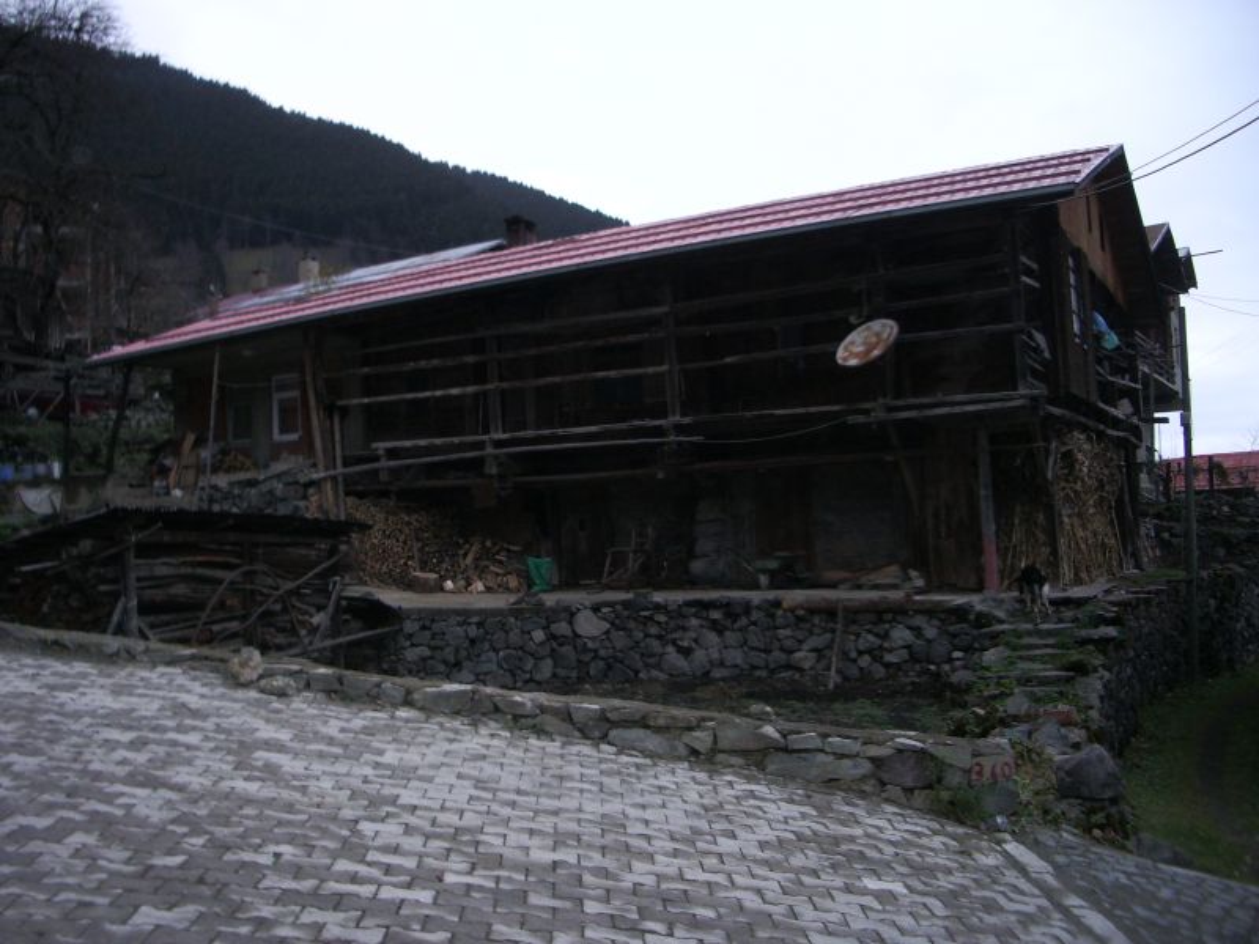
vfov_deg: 40.7
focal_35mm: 35
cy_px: 472
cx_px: 630
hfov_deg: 52.6
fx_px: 1273
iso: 100
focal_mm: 5.8
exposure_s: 1/40
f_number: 2.6
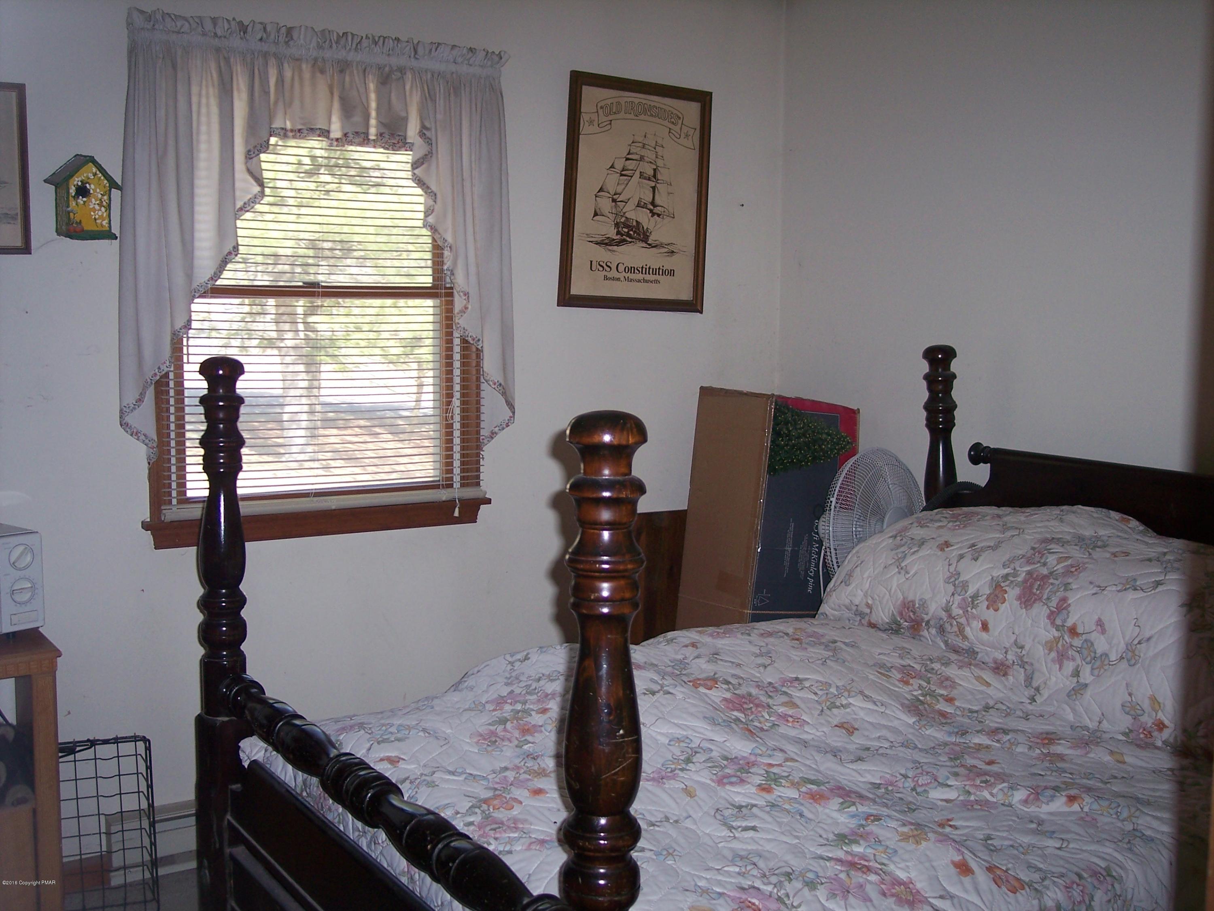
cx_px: 607
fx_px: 1368
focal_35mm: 39
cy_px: 456
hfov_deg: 47.9
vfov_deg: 36.8
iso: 100
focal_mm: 8
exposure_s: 1/60
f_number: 2.8
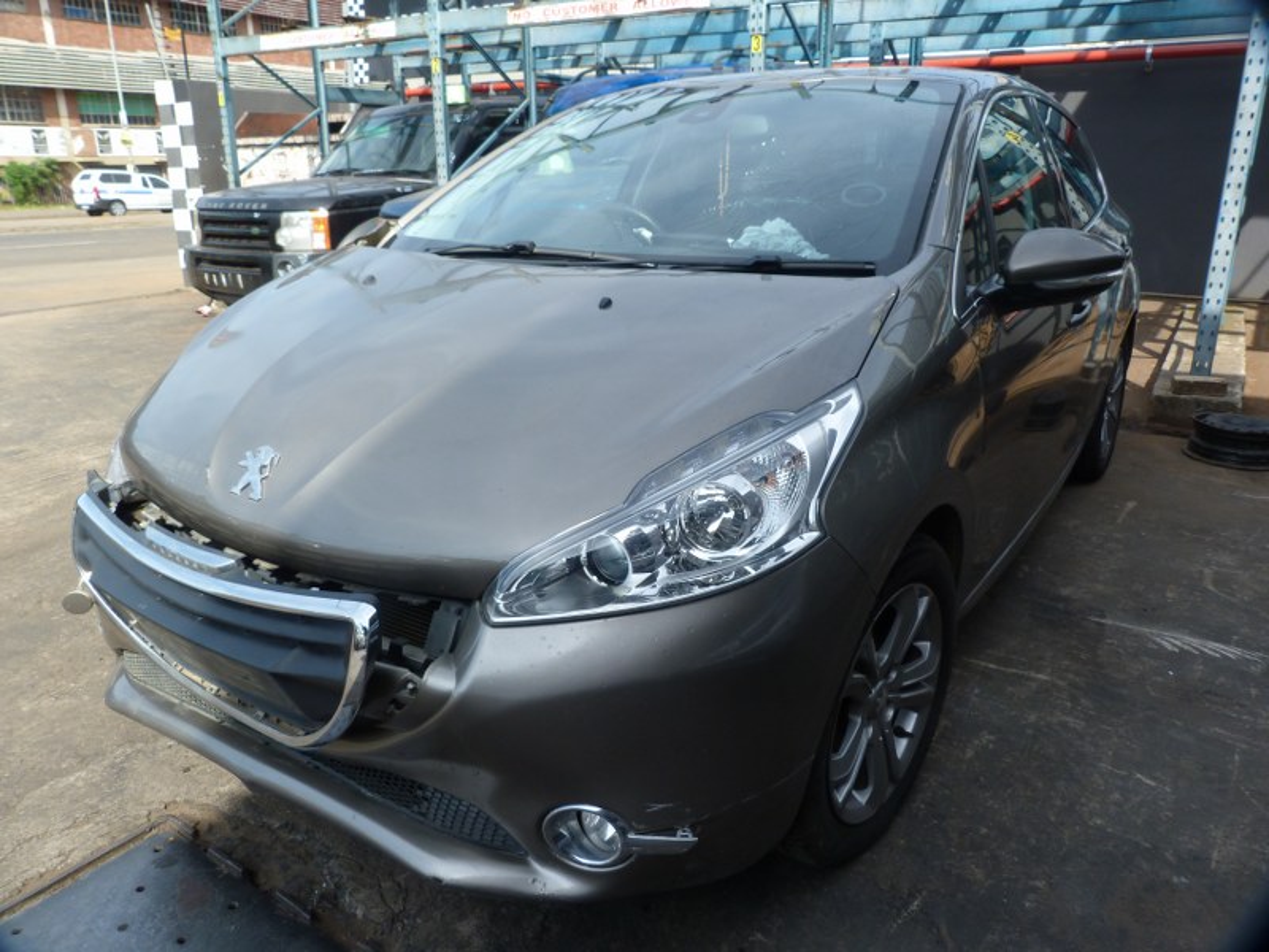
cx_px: 634
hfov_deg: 69.4
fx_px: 916
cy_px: 476
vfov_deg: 54.9
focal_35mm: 25
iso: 80
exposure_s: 1/250
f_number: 4
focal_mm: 4.5
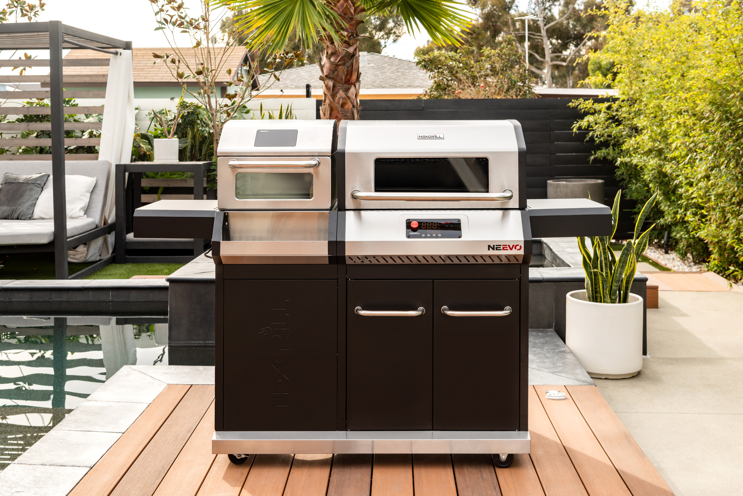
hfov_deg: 43.6
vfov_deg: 29.9
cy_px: 248
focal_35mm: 45
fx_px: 929
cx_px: 372
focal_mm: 45
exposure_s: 1/125
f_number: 8
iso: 160
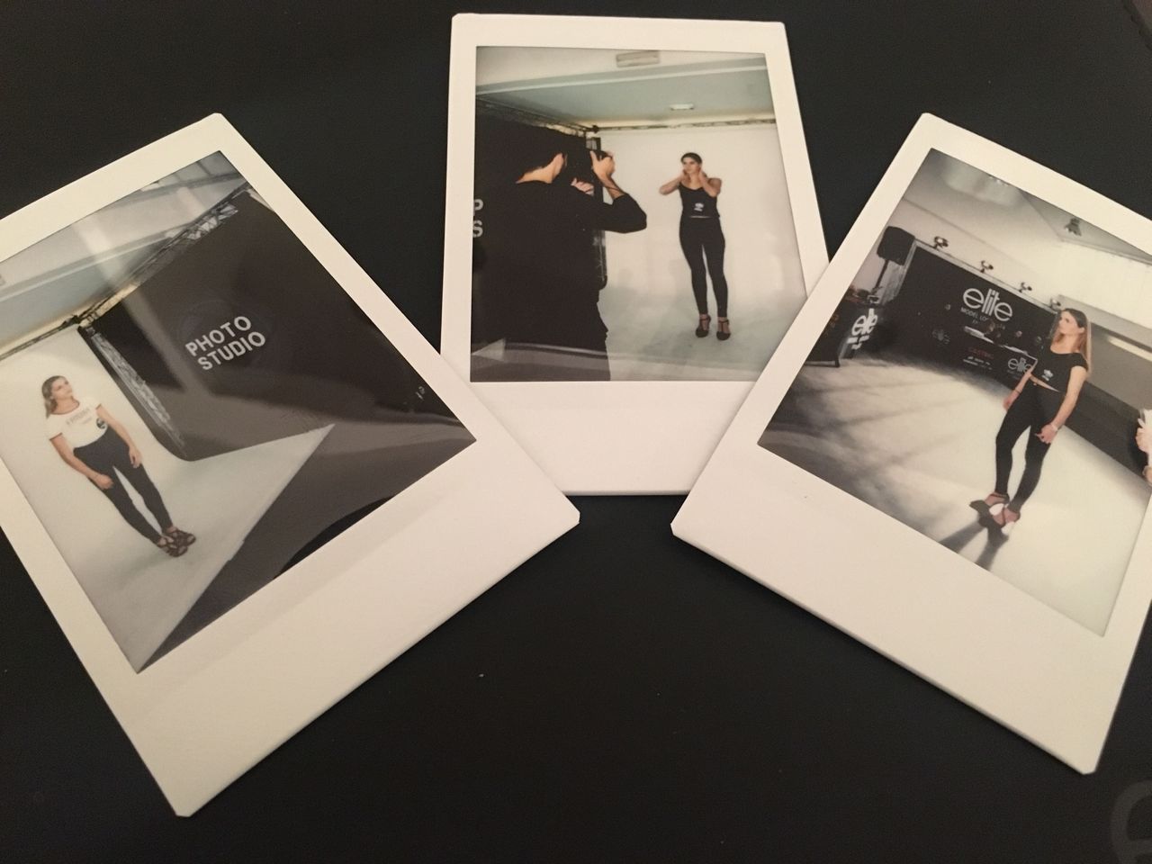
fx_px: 965
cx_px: 576
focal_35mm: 29
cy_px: 432
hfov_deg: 61.7
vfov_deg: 48.2
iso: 400
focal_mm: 4.15
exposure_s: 1/17
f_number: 2.2
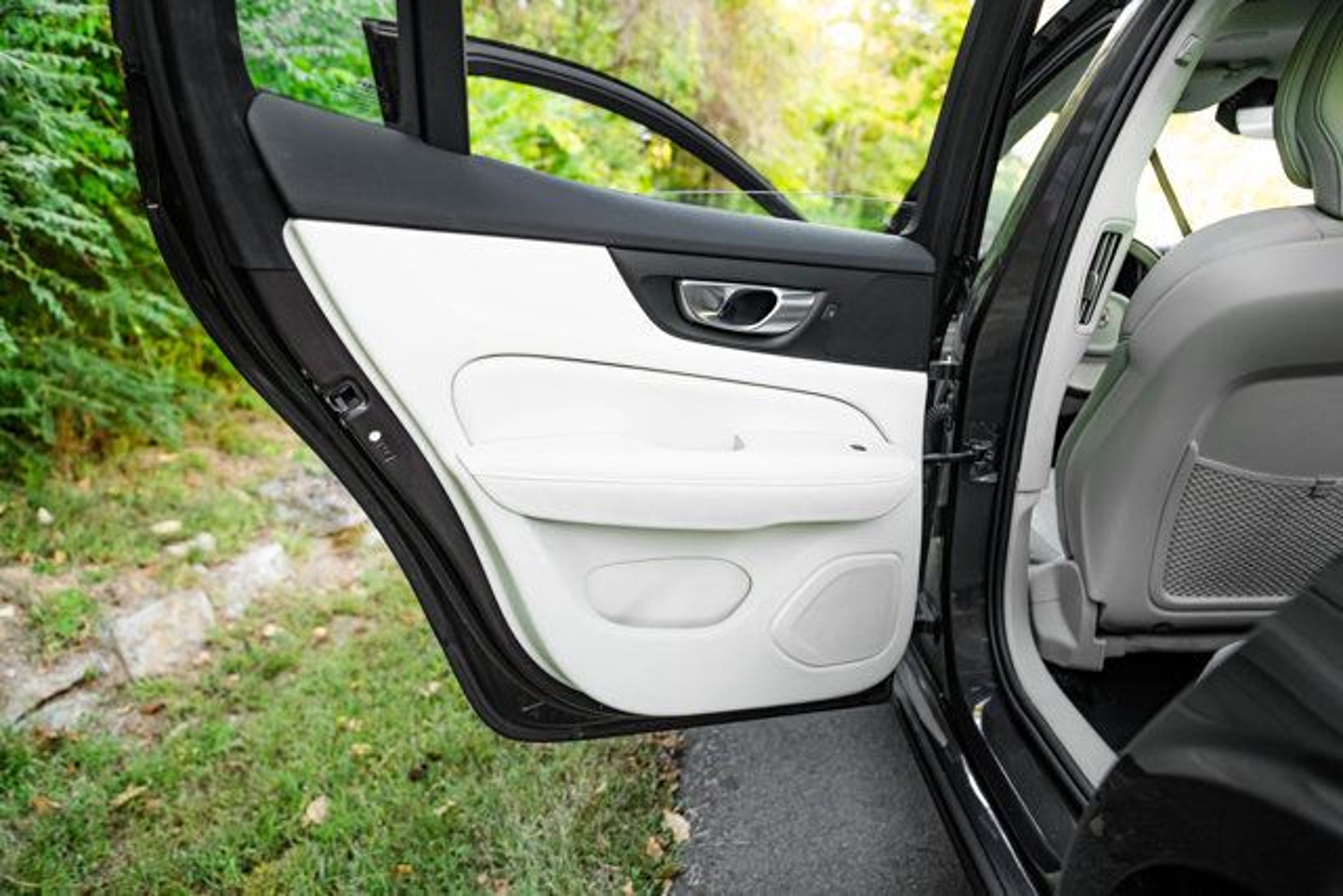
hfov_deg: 73.7
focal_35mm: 24
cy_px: 448
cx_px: 672
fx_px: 895
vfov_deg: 53.2
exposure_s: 1/200
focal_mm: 24
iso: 1250
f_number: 2.8
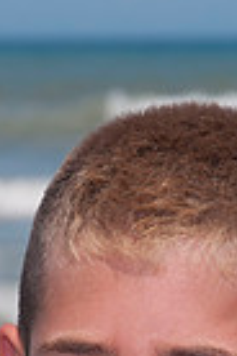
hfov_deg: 2.7
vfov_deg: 4.0
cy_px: 542
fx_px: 5056
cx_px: 130
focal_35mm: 512
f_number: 11
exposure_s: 1/250
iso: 100
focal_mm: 105
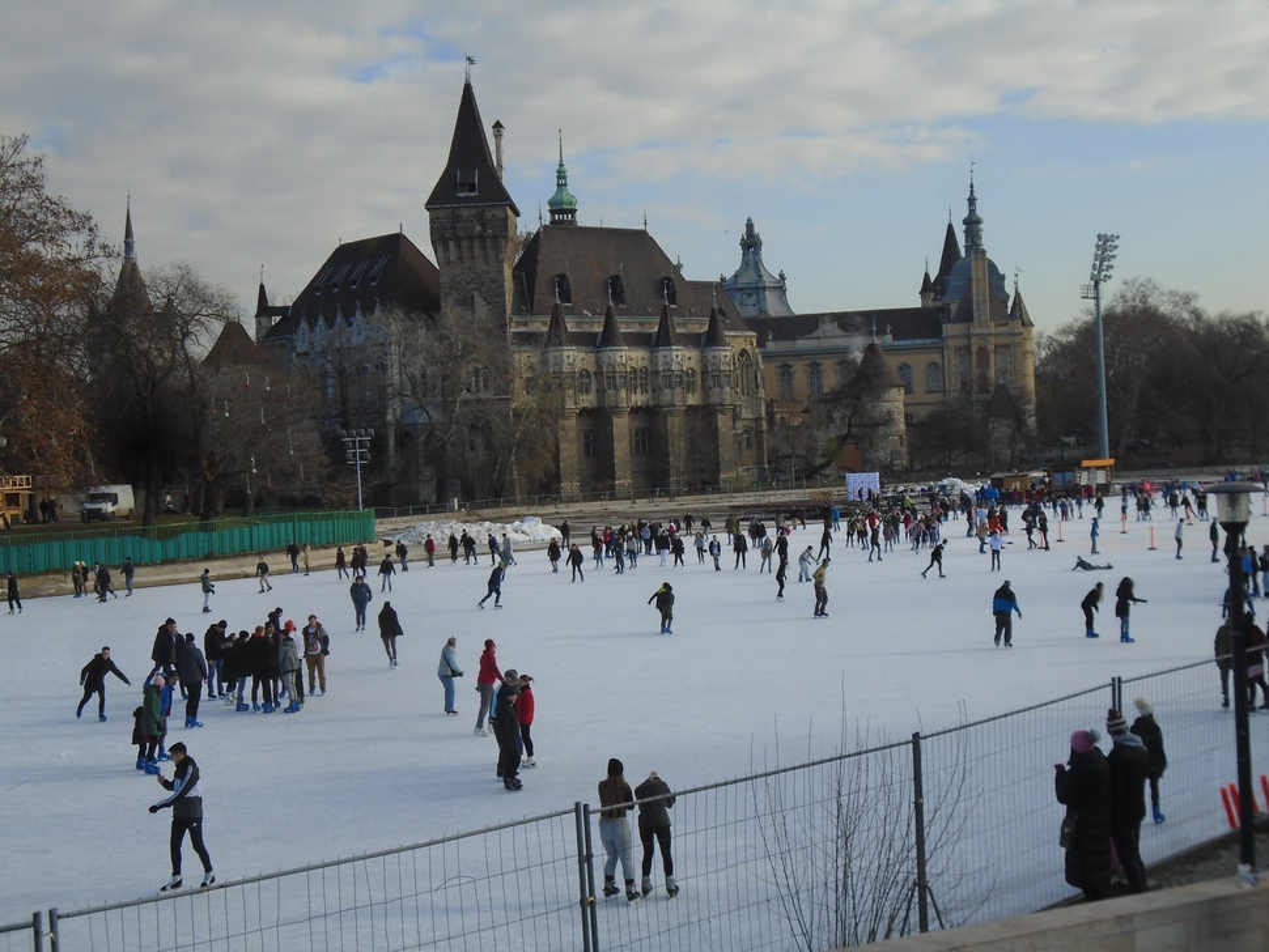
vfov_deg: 29.7
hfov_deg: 38.9
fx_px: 1797
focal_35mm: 49
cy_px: 476
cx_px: 634
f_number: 4.5
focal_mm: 8.7
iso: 100
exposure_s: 1/640
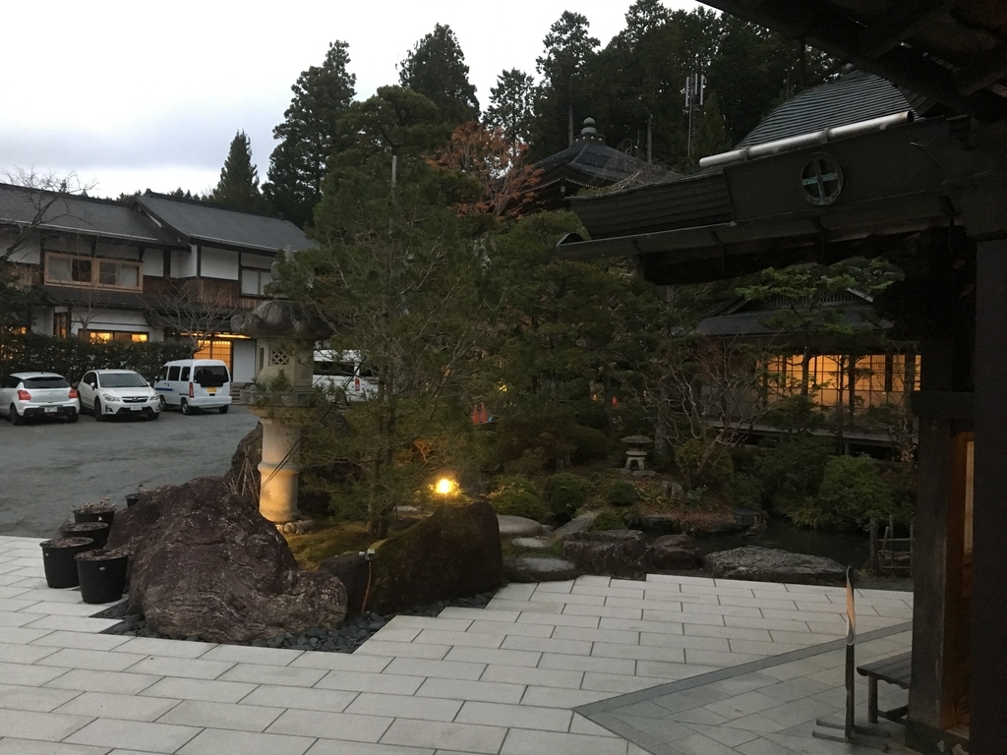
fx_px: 844
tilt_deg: -0.6
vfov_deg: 48.2
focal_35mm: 29
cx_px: 504
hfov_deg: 61.7
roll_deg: -0.6
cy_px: 378
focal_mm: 4.15
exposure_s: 1/15
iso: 250
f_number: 2.2
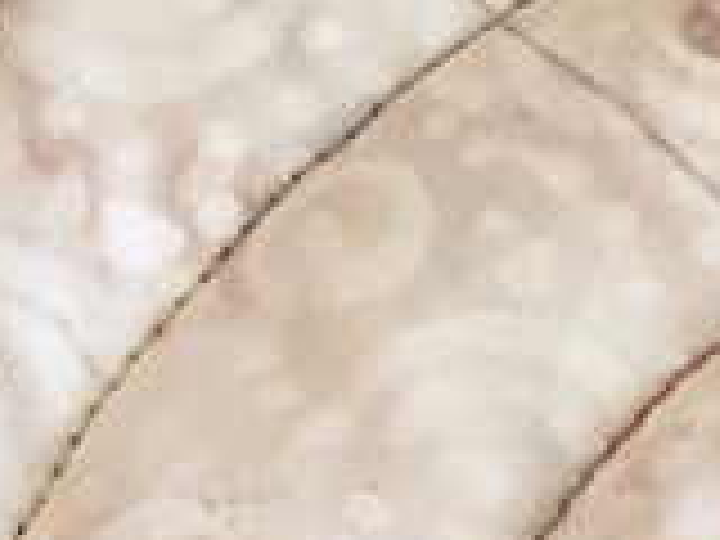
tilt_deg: -69.5
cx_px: 1912
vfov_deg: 6.6
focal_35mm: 219
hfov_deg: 8.1
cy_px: 1030
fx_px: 4555
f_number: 2.2
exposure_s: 1/30
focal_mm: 4.15
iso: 80
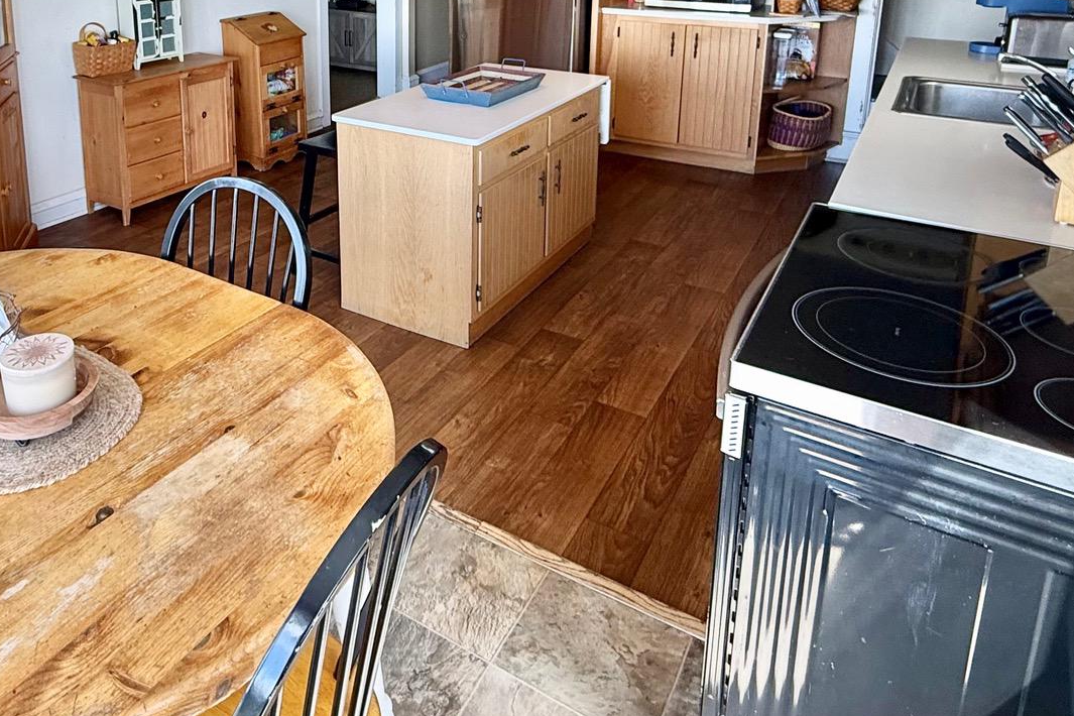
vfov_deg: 42.8
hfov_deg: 64.4
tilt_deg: -12.1
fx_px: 835
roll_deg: +0.1
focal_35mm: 28
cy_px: 84
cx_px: 395
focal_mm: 2.22
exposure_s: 1/120
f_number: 2.2
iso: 100
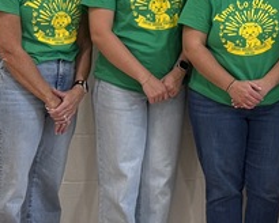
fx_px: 966
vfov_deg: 12.5
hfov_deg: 14.8
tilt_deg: +2.9
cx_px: 468
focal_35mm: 117
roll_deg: +0.6
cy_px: -114
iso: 100
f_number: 1.78
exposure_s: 1/121
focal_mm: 6.76
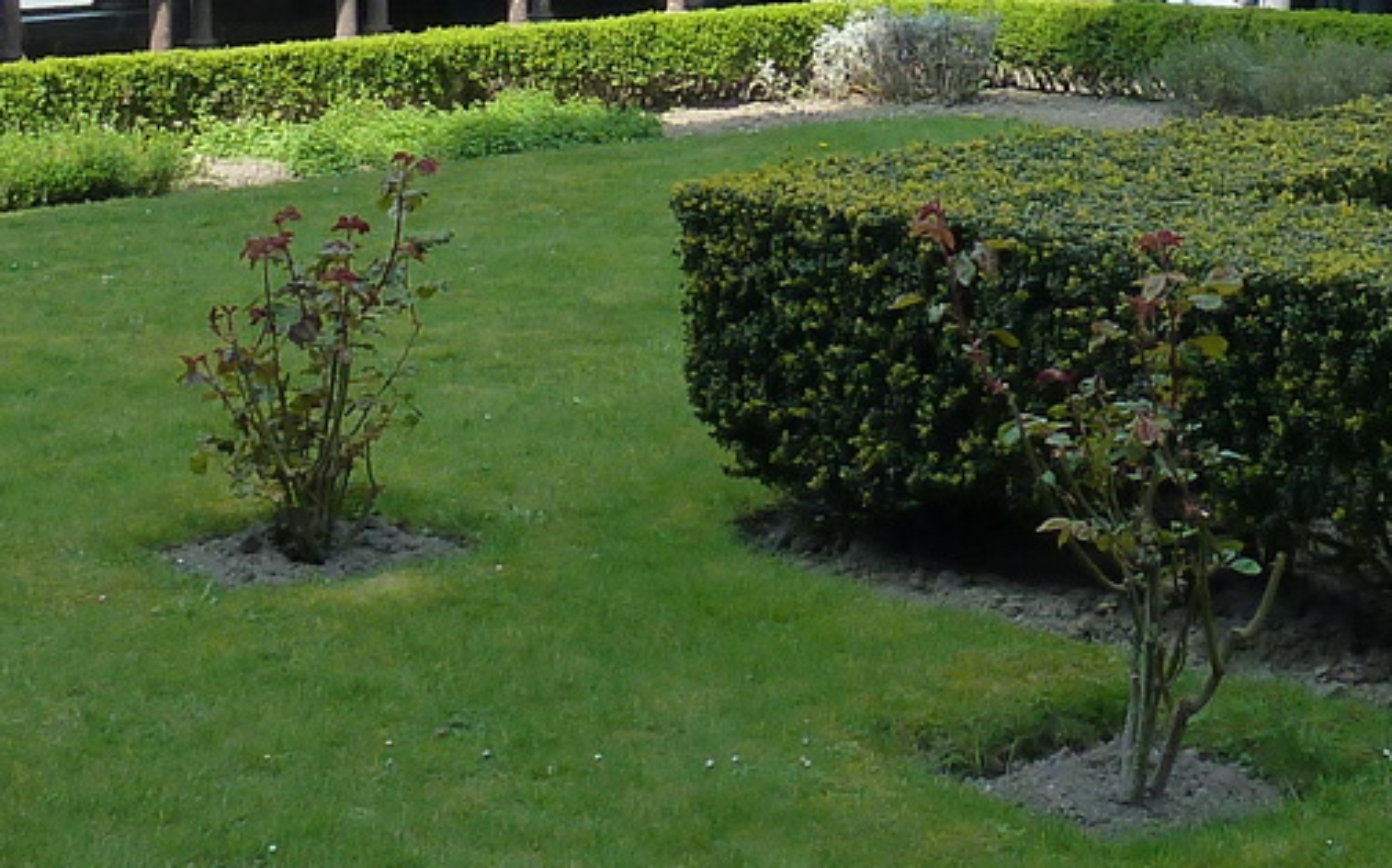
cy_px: -287
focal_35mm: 84
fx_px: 3185
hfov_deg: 24.5
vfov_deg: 14.8
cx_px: 965
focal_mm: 4.1
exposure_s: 1/250
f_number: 4
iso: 125
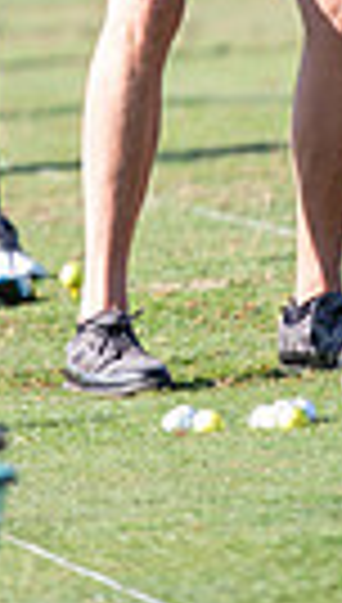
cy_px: -241
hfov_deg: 1.5
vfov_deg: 2.6
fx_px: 13394
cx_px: 166
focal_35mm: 836
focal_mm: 185
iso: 80
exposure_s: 1/400
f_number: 3.2
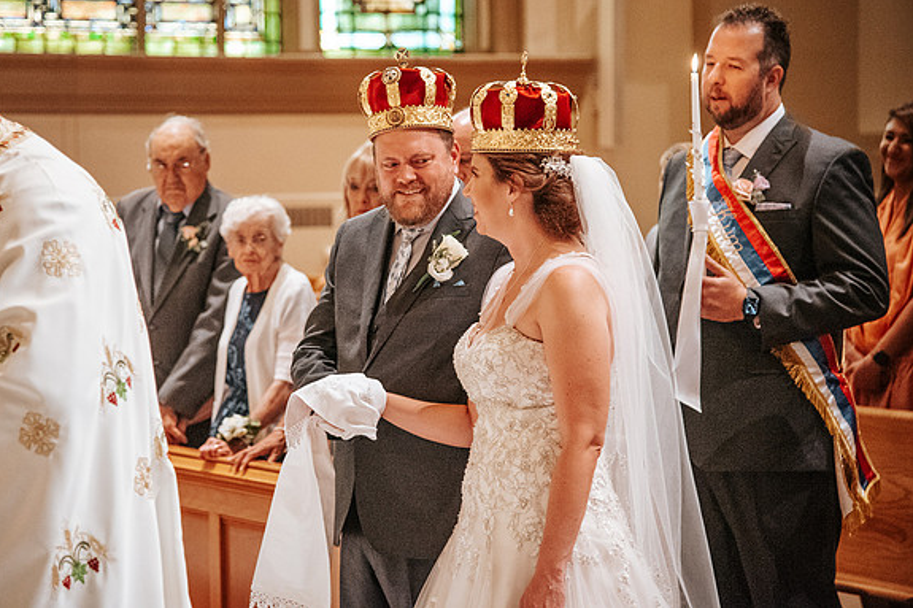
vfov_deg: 12.2
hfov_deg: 18.3
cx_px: 378
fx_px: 2839
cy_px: 251
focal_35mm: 112
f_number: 4
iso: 4500
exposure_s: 1/125
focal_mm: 95
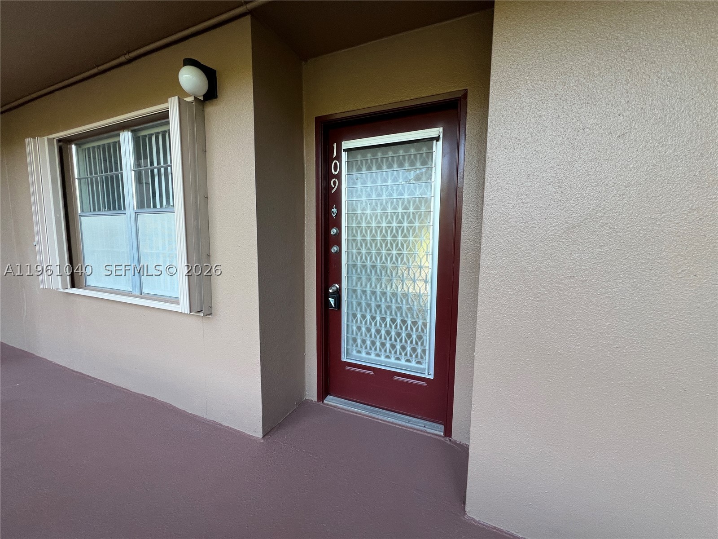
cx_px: 359
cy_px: 270
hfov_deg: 106.2
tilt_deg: -7.4
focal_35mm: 13
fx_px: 270
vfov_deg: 89.9
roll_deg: -1.4
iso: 80
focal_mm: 1.57
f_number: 1.8
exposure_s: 1/99
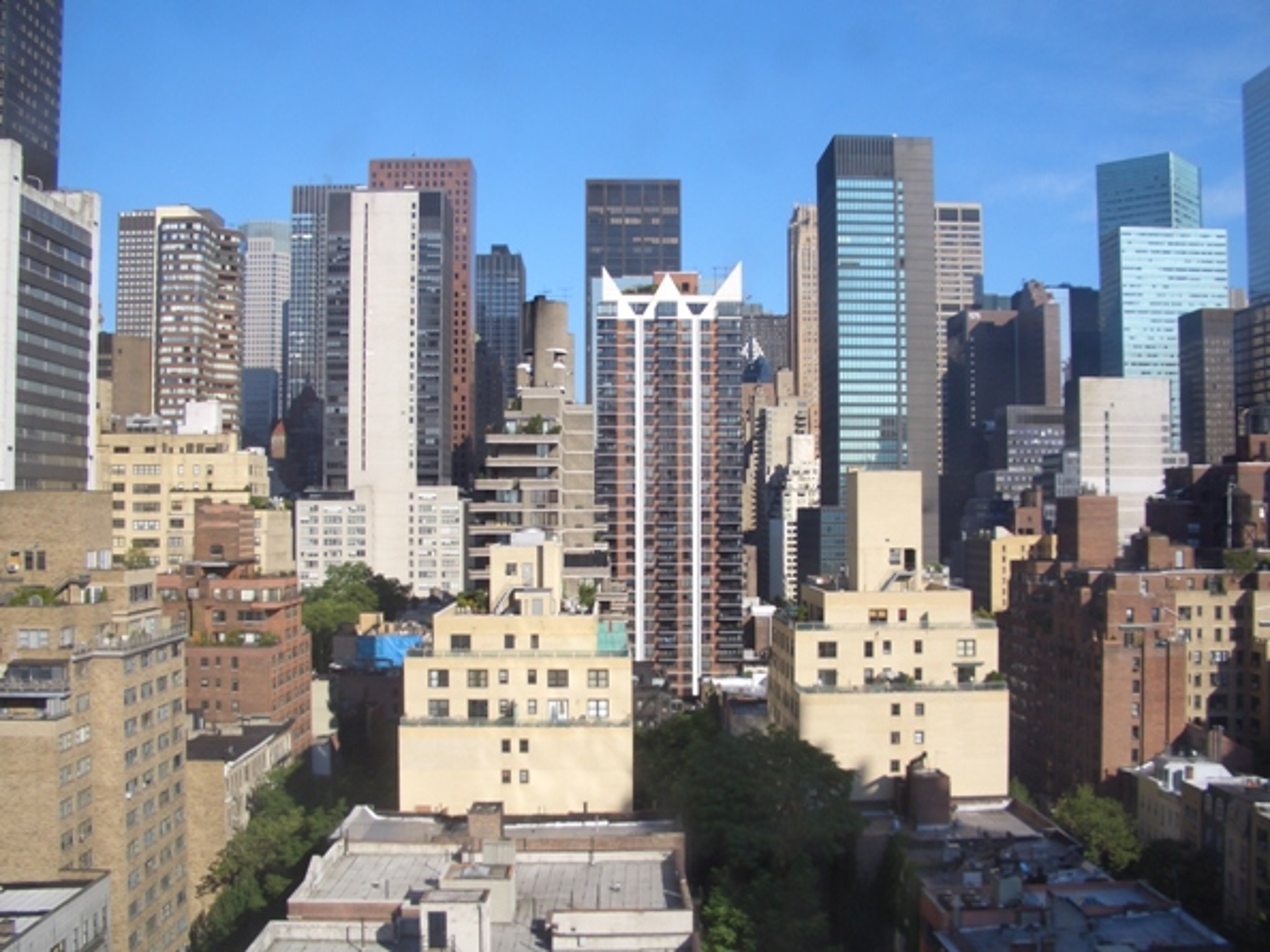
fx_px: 1284
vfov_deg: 40.7
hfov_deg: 52.6
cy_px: 476
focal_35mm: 35
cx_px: 635
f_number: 4.3
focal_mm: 5.8
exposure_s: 1/320
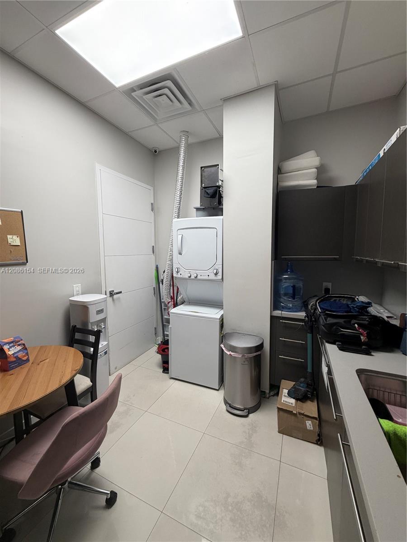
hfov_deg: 85.7
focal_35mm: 14
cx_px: 204
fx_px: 219
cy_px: 271
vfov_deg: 102.1
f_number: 2.2
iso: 160
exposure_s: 1/60
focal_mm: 2.22
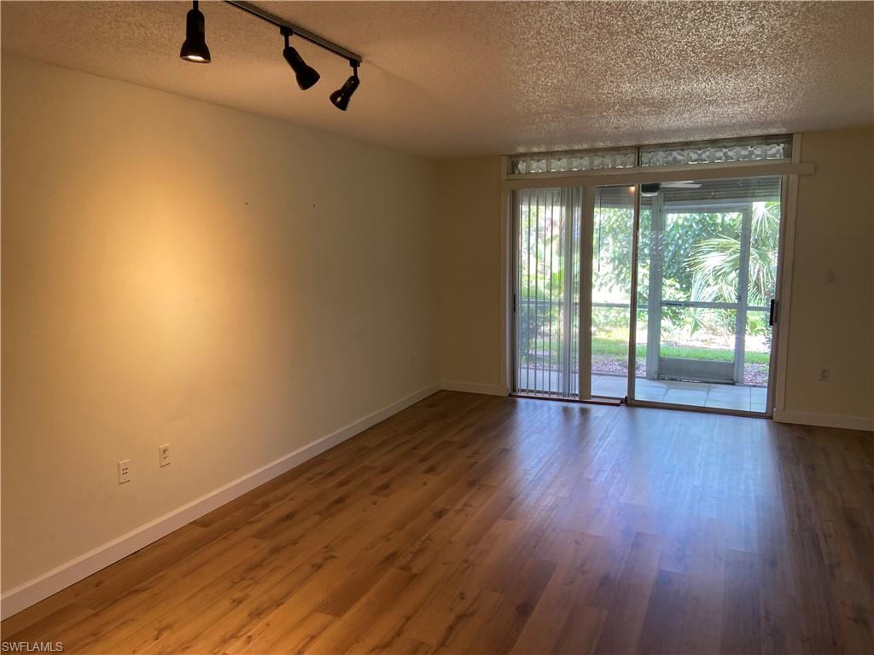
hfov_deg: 67.3
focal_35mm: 26
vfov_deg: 53.1
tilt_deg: -9.4
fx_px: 656
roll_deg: +1.4
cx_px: 437
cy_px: 328
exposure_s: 1/60
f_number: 1.8
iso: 80
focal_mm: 4.25
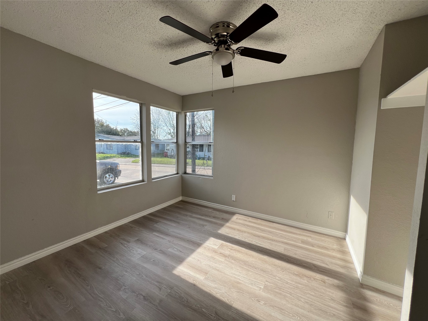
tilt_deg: -5.3
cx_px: 214
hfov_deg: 106.2
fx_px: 161
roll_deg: -0.8
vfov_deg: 89.9
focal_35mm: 13
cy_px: 160
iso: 32
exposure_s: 1/377
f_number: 1.8
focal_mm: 1.57
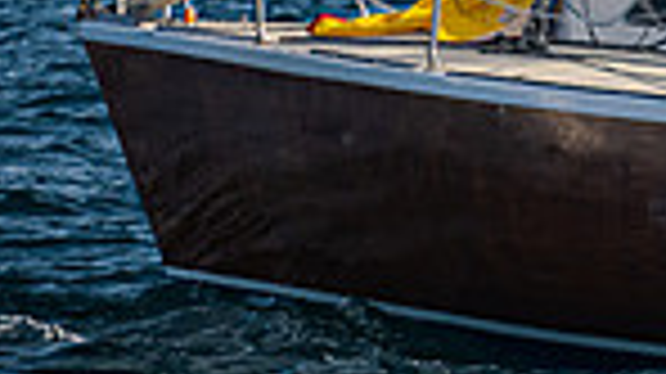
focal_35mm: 635
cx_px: 1055
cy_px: -476
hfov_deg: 3.4
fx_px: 11206
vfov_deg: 1.9
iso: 400
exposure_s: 1/1000
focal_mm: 150
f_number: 6.3
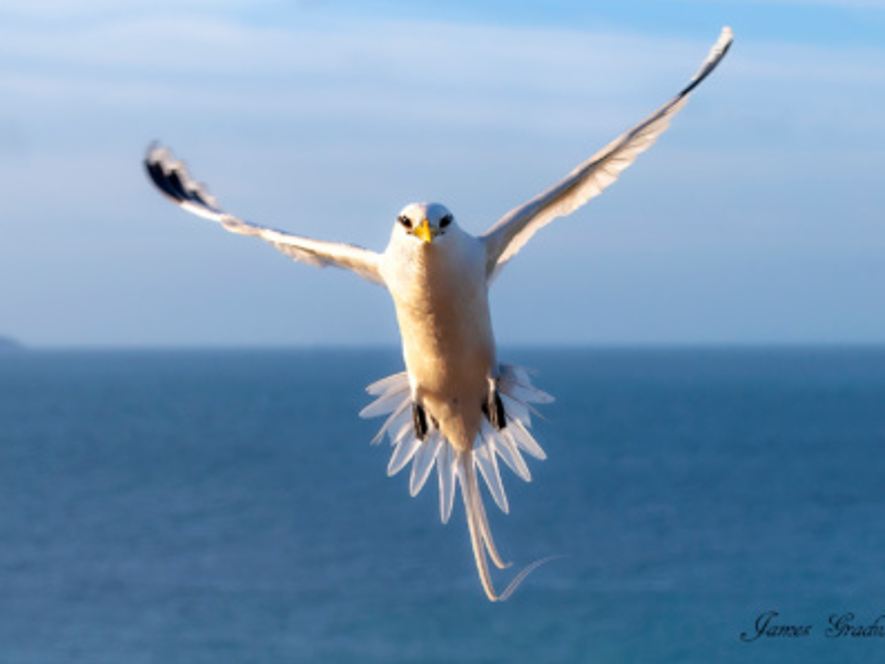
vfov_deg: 11.6
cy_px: 332
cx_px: 446
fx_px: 3273
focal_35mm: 128
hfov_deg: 15.4
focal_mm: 78
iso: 400
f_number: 5.6
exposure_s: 1/1600
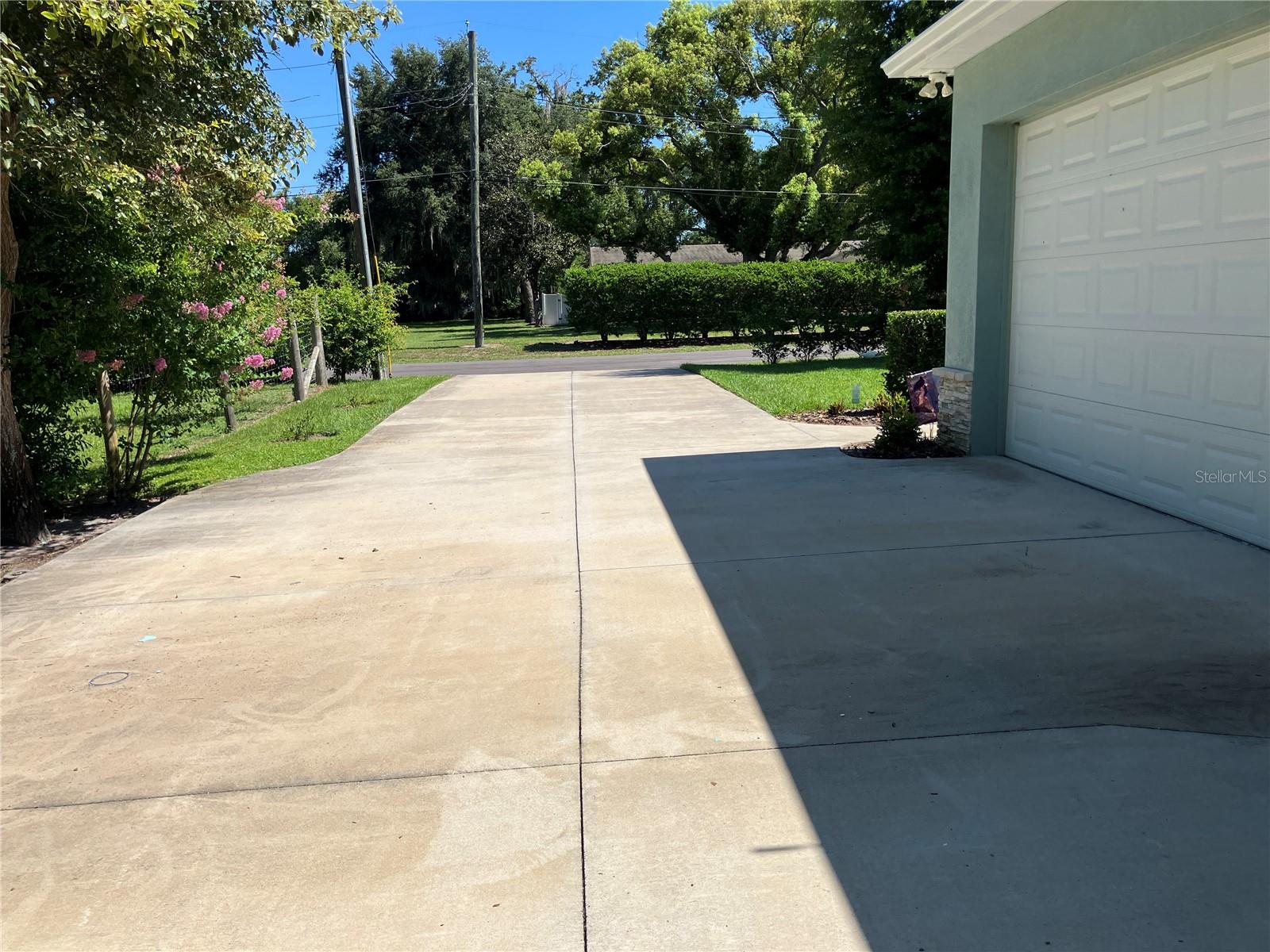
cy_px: 476
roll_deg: +0.6
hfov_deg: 63.4
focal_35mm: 28
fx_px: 1027
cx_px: 635
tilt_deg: -11.3
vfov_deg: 49.7
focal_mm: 3.99
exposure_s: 1/2703
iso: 32
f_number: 1.8
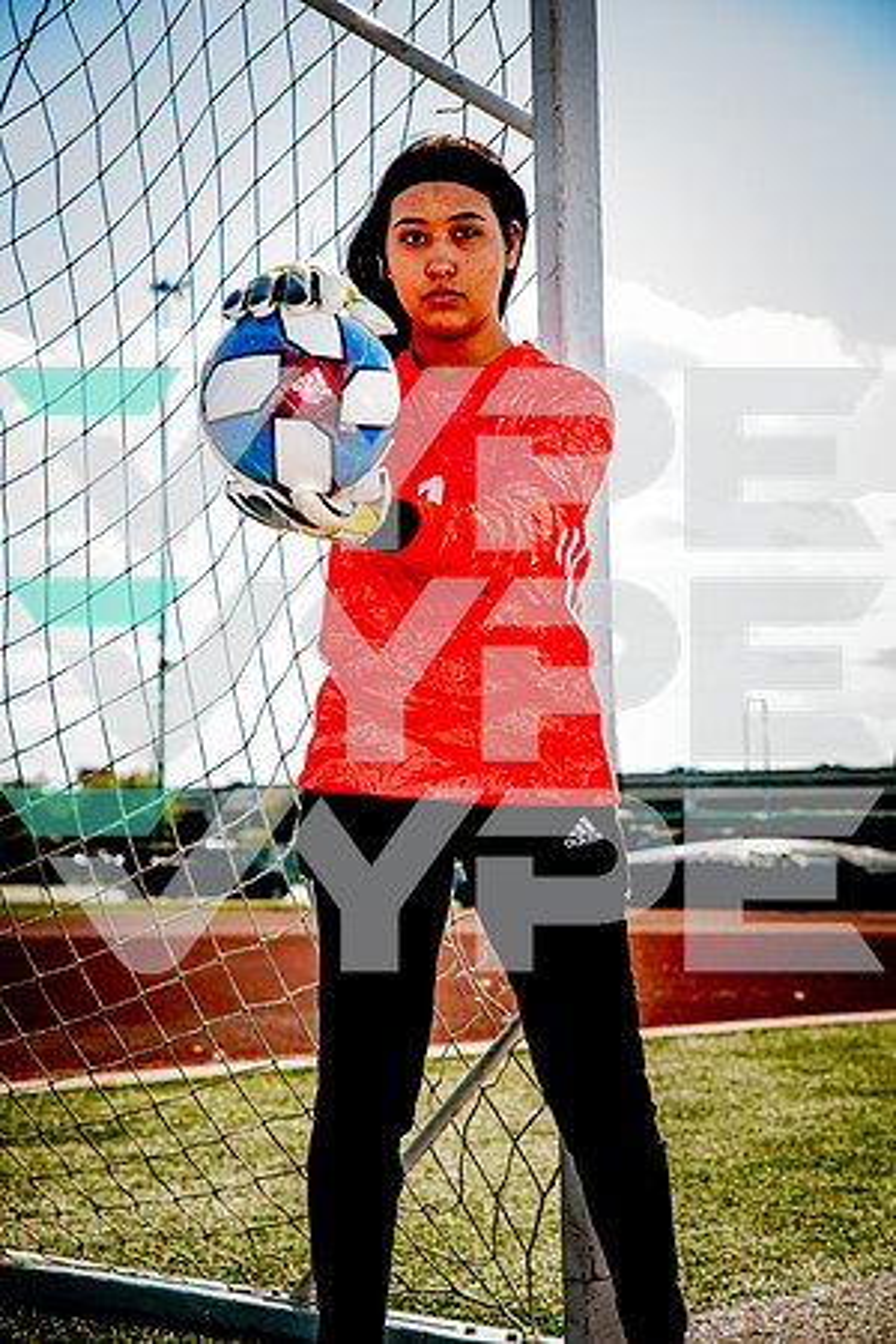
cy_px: 672
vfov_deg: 28.8
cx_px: 448
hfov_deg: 19.5
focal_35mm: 70
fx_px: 2613
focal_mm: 70
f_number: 5.6
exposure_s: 1/320
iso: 125
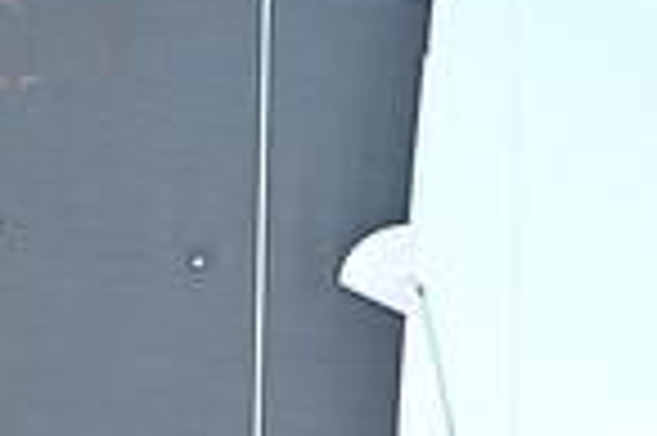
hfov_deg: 7.1
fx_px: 5086
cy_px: 371
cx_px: -612
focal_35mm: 279
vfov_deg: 4.9
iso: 250
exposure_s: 1/1000
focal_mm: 70
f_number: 3.5
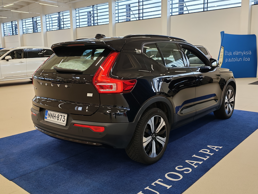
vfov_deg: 40.7
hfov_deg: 52.6
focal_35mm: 35
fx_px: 261
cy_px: 97
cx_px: 129
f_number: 1.9
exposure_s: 1/100
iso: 200
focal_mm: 6.12
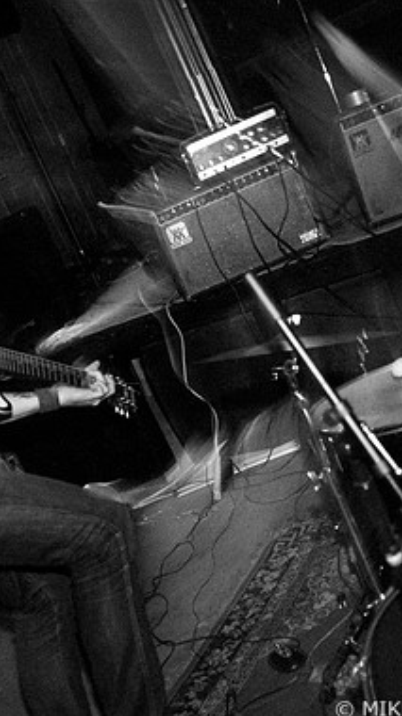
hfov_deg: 24.9
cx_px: 208
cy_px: 362
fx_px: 912
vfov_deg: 42.9
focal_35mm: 48
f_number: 2.8
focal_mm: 20
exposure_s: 1/20
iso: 1600
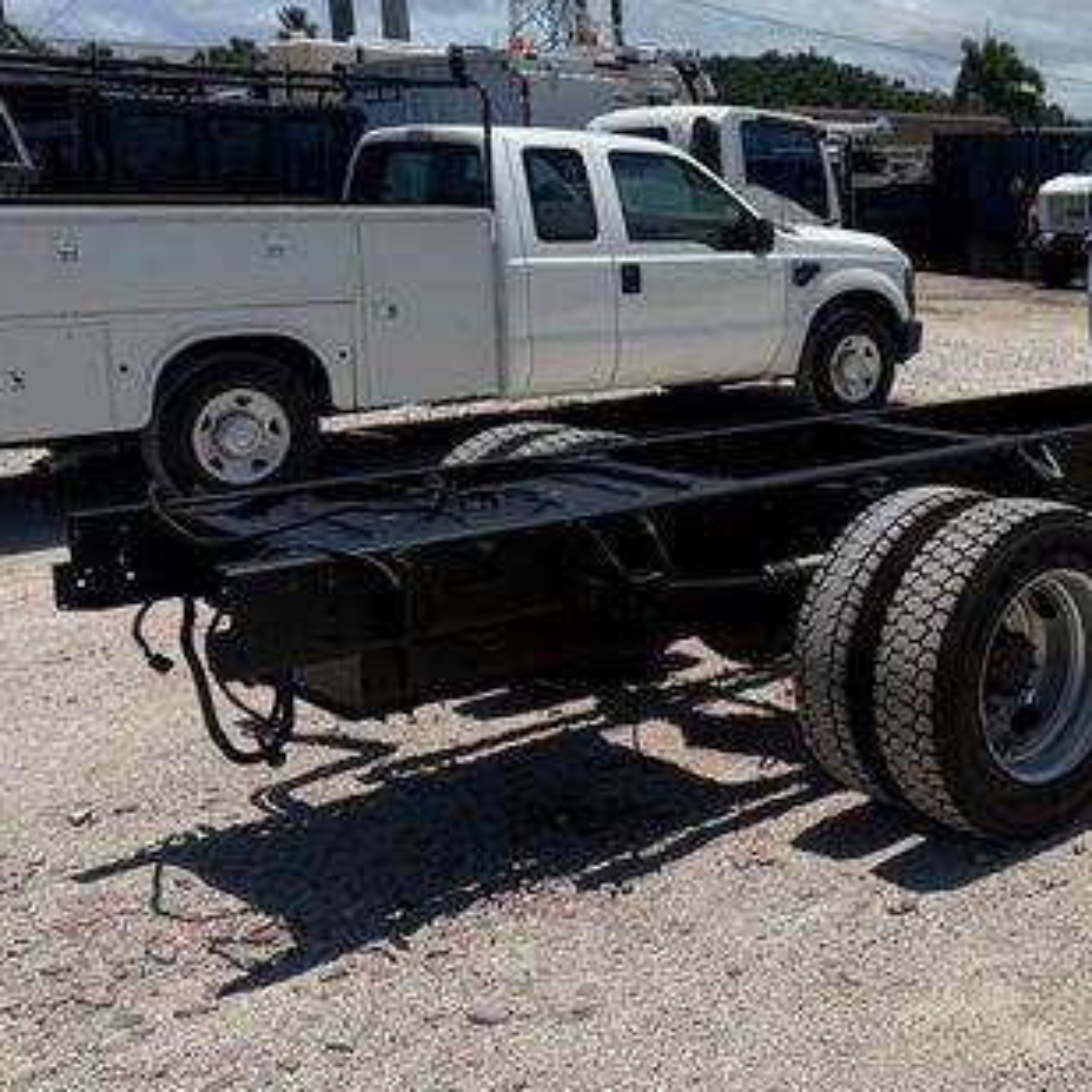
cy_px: 481
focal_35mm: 44
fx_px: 1570
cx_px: 1043
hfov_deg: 35.4
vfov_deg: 38.3
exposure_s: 1/11905
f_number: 1.78
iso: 80
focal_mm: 6.76
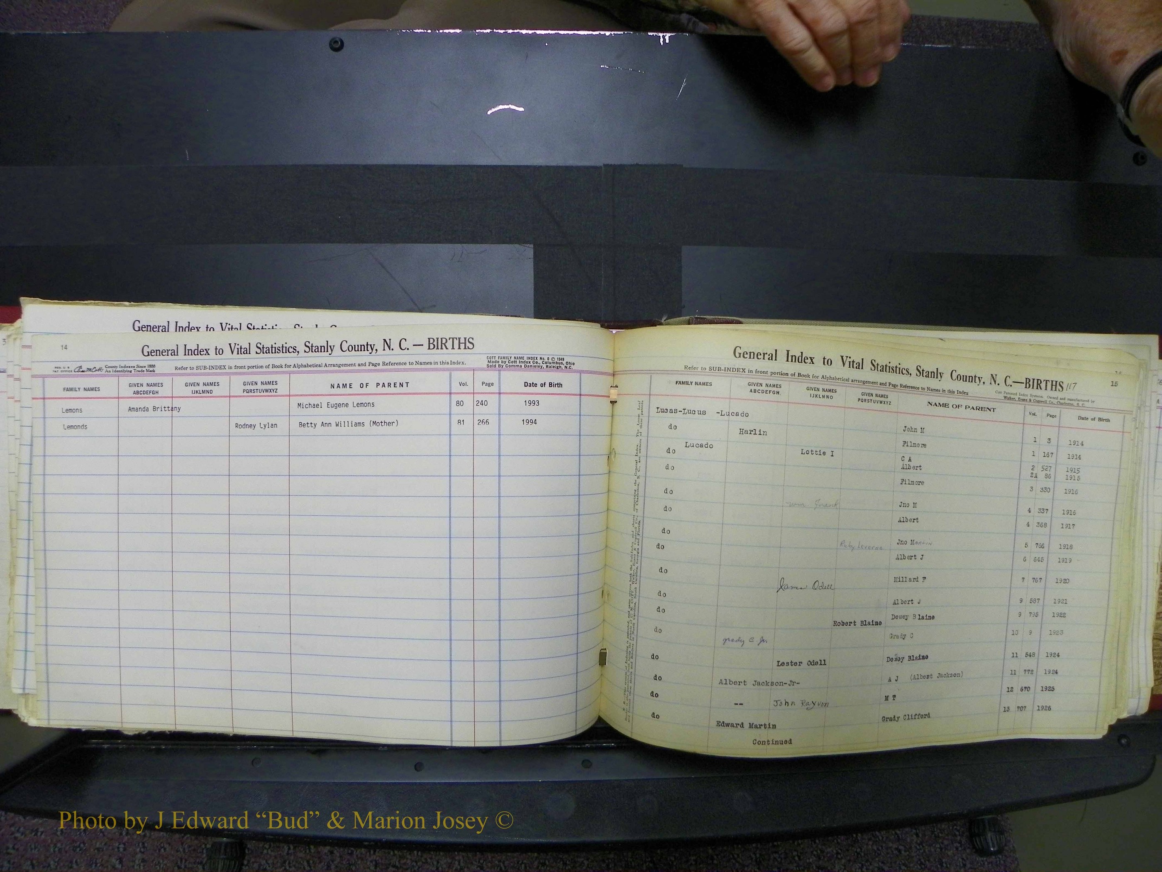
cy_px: 436
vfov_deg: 53.1
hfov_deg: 67.3
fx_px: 873
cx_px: 581
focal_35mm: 26
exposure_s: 1/30
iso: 100
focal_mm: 4.6
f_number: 2.8
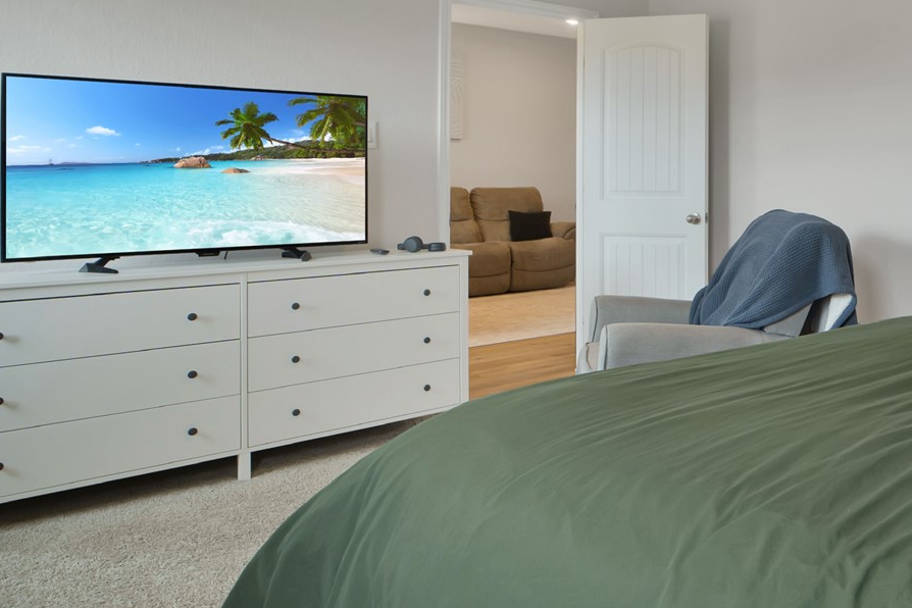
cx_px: 965
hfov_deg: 44.7
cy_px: 163
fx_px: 861
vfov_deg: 38.0
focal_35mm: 34
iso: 400
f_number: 8
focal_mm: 14
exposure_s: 1/10
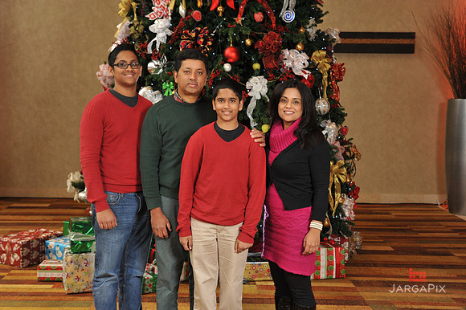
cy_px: 155
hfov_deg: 39.6
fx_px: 647
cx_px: 233
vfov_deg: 27.0
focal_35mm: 50
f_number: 6.3
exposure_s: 1/125
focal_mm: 50
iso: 1600
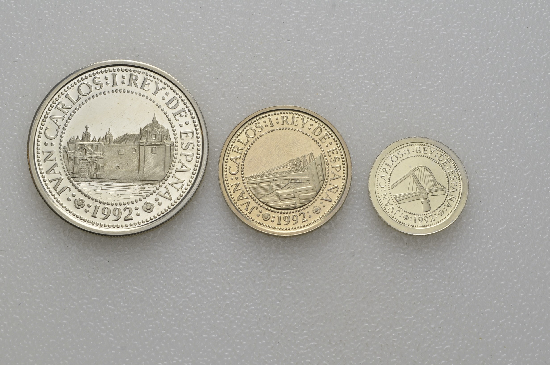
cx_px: 275
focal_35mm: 82
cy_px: 182
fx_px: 1258
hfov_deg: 24.7
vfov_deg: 16.5
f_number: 14
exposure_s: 1/250
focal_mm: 55
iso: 400
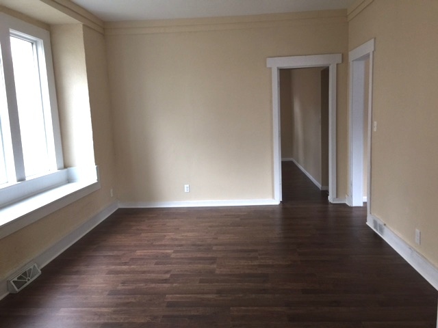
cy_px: 164
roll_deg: +1.1
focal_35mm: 29
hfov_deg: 61.7
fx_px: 367
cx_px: 219
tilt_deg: -7.5
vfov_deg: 48.2
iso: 40
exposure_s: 1/15
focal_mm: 4.15
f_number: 2.2
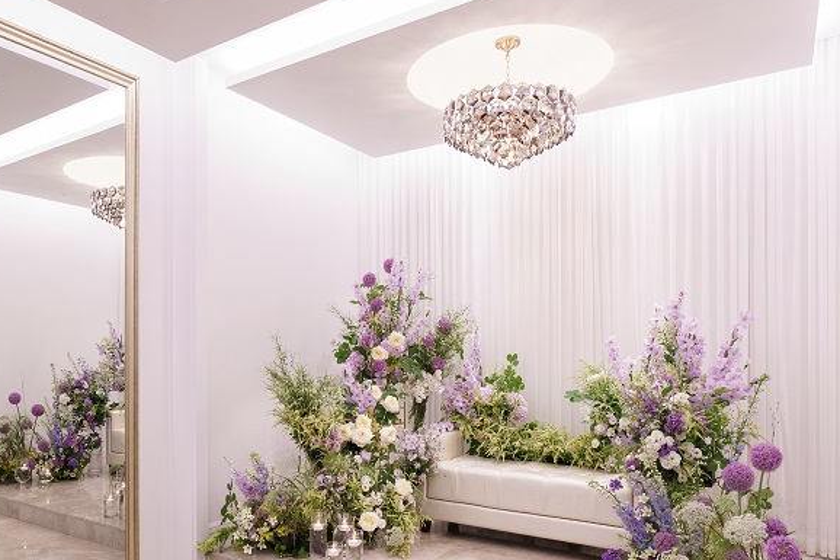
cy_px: 321
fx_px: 583
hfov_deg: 71.2
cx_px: 366
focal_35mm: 25
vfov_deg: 51.1
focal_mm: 17
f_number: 6.3
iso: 1250
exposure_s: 1/40
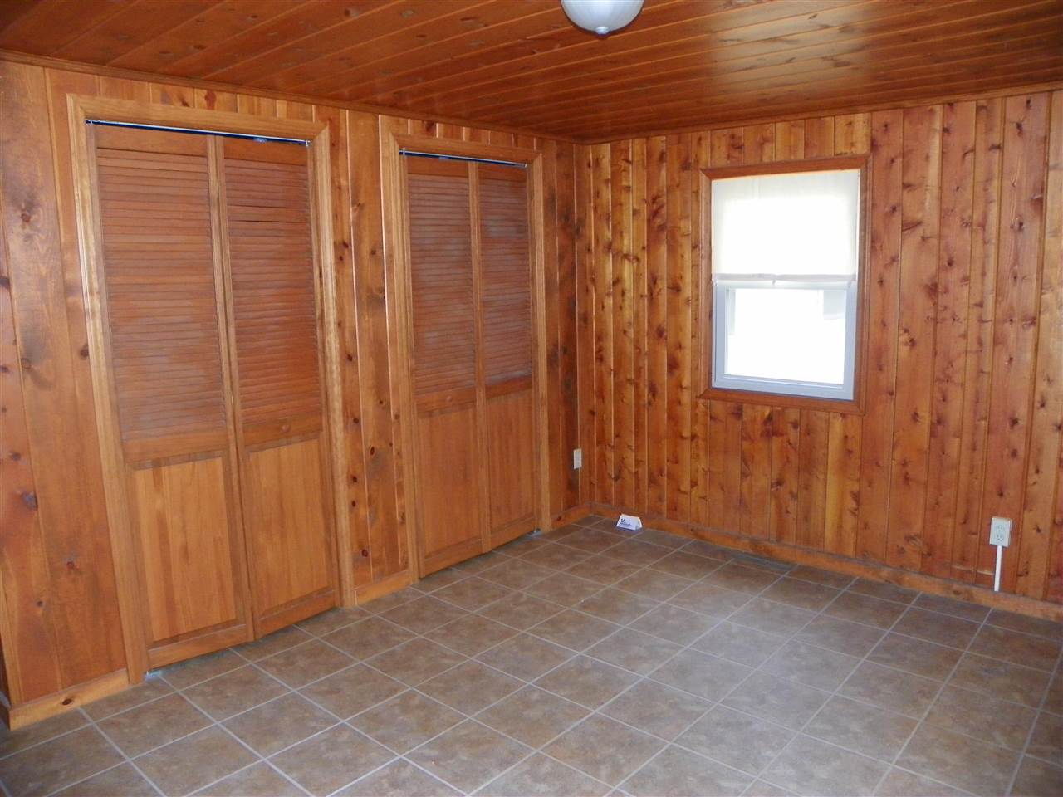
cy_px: 398
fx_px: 798
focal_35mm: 26
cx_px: 532
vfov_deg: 53.1
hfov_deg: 67.3
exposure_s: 1/30
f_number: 2.8
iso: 200
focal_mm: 4.6
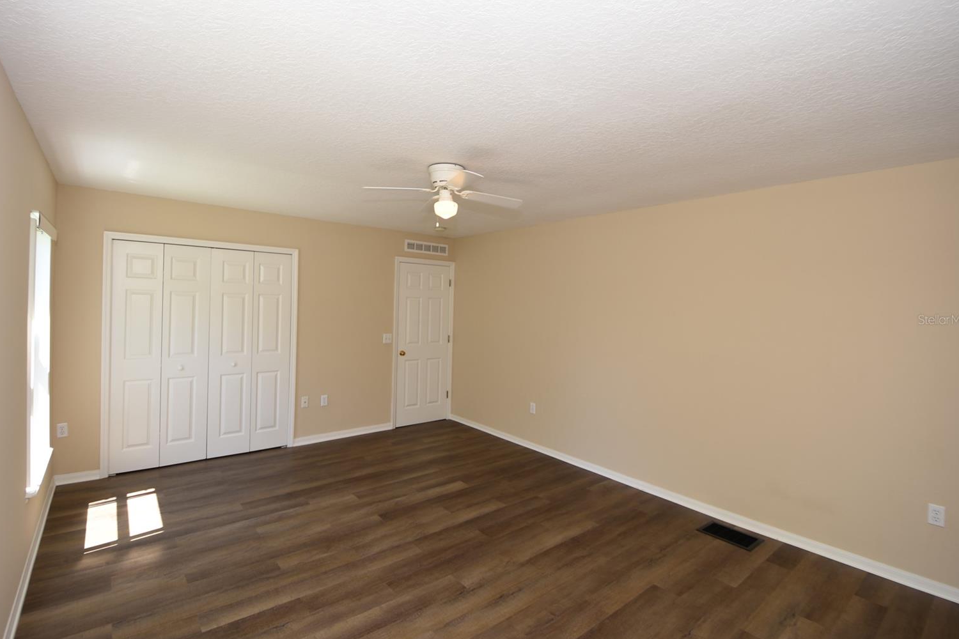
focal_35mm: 16
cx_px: 464
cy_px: 320
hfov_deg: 96.7
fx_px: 426
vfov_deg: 73.7
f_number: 4
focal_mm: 10
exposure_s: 1/60
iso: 100
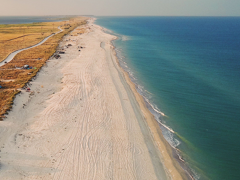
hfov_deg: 33.7
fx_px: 361
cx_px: 1
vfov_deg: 27.4
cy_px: 32
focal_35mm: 52
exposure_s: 1/320
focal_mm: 4.49
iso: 100
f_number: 2.6
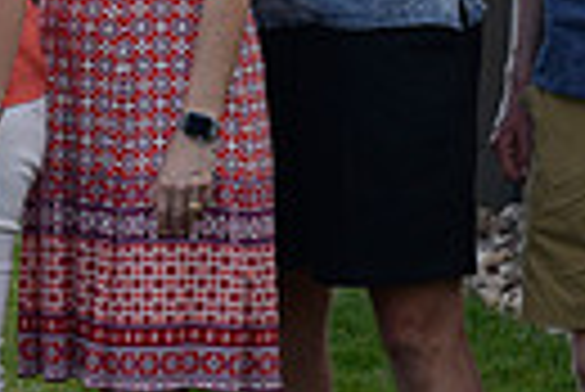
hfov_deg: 9.1
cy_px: 52
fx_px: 3628
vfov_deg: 6.2
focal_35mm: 223
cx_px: -194
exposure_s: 1/200
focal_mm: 50
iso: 400
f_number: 5
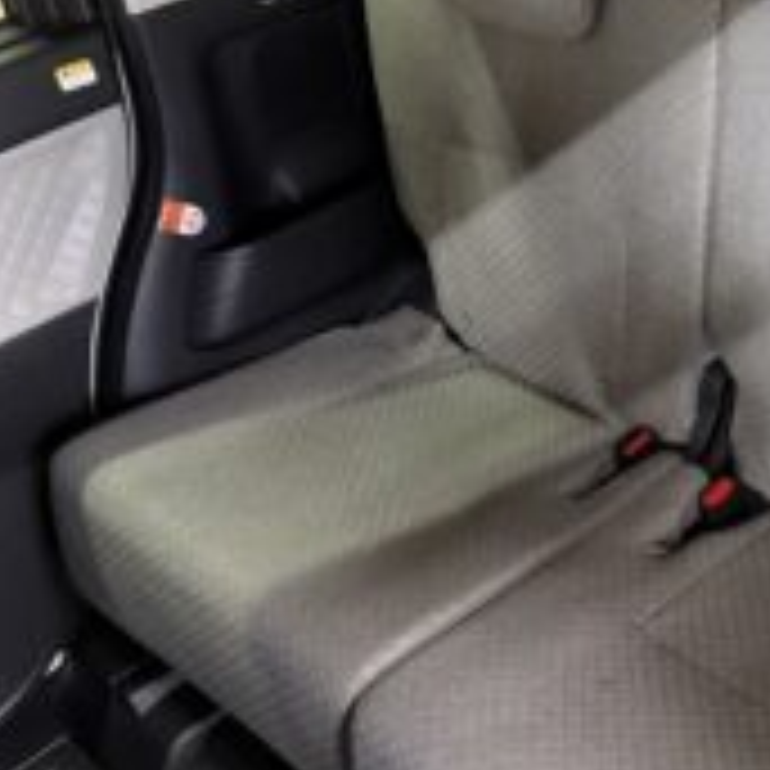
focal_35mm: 47
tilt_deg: -35.5
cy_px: 399
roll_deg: +3.3
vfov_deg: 36.1
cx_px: 734
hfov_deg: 33.6
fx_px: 1183
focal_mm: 5.96
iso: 640
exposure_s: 1/25
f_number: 1.6
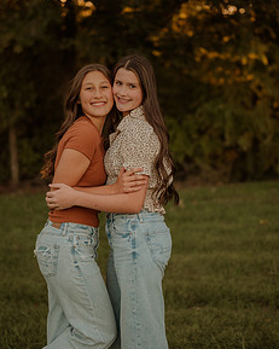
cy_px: 173
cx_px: 133
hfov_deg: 21.0
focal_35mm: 73
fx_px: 754
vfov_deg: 26.1
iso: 250
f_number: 2
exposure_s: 1/640
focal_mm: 50
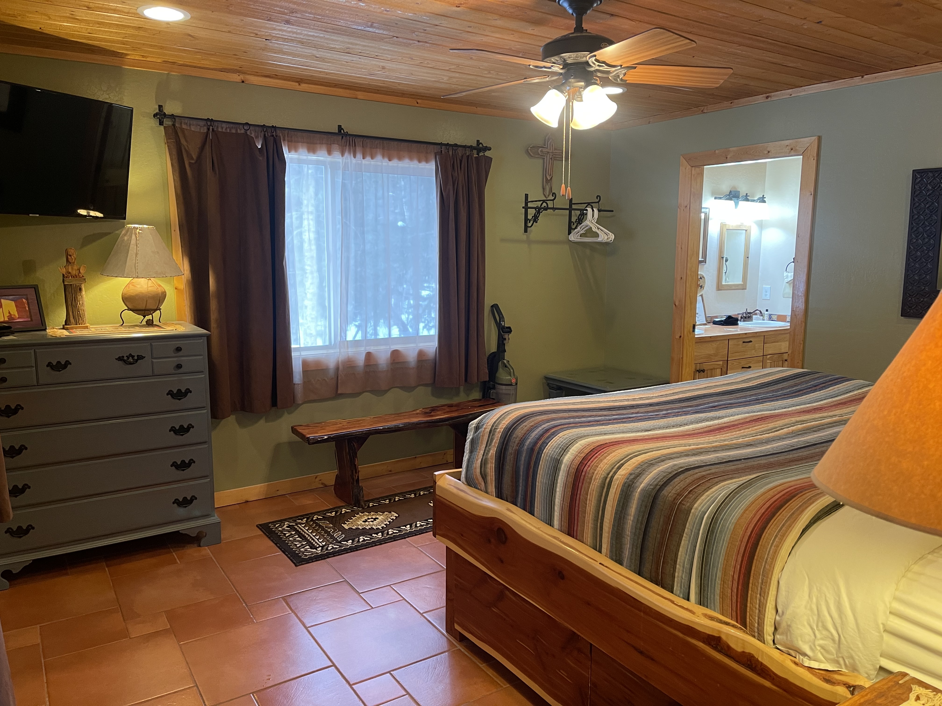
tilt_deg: -9.4
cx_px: 471
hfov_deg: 67.3
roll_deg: -0.2
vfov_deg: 53.1
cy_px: 353
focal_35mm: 26
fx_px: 708
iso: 250
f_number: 1.6
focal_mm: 5.1
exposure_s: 1/60
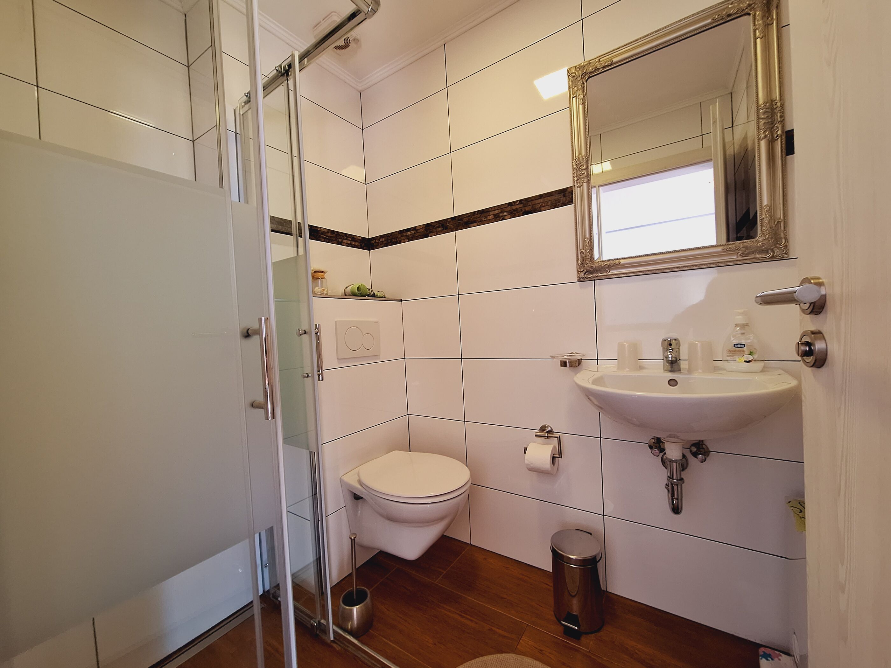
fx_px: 335
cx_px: 446
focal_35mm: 13
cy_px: 334
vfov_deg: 89.9
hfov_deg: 106.2
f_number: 2.2
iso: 100
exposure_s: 1/33
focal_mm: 1.74
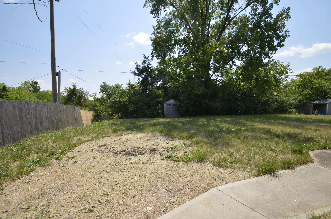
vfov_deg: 77.1
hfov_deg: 100.5
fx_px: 138
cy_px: 110
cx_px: 166
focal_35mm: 15
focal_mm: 10
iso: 100
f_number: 9
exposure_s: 1/200
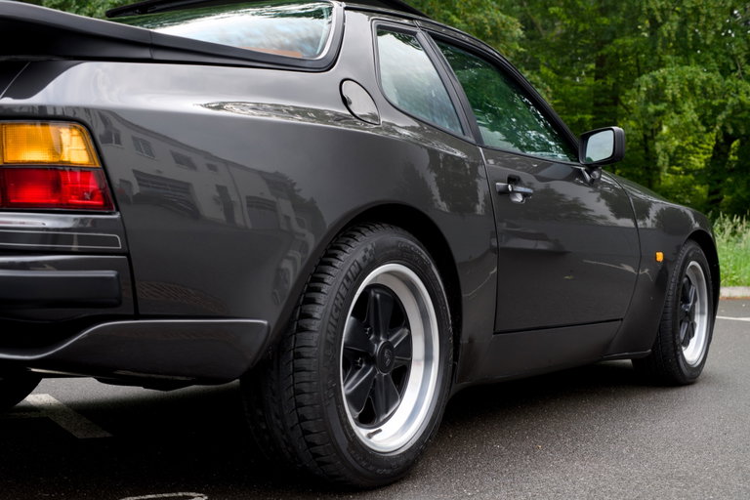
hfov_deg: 39.6
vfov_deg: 27.0
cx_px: 375
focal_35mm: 50
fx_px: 1042
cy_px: 250
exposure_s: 1/125
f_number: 8
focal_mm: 50
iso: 400
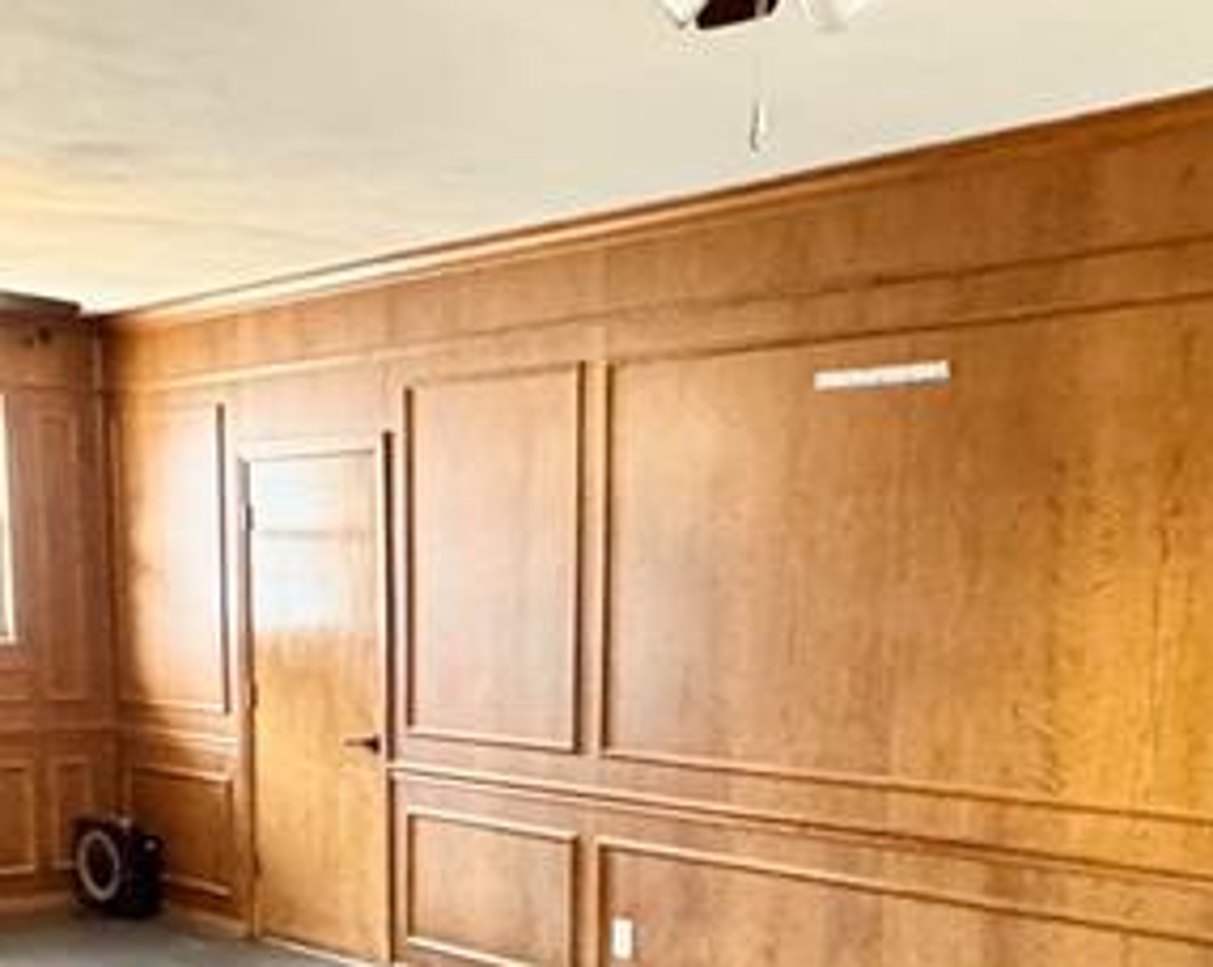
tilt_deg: -10.4
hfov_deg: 38.1
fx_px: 1757
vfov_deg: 29.3
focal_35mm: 49
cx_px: 611
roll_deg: -0.5
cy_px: 903
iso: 1000
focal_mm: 2.22
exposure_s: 1/60
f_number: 2.2
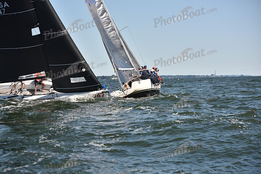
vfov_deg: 14.9
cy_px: 87
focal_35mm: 92
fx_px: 667
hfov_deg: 22.1
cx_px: 130
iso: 250
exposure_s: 1/1250
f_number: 4
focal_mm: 92
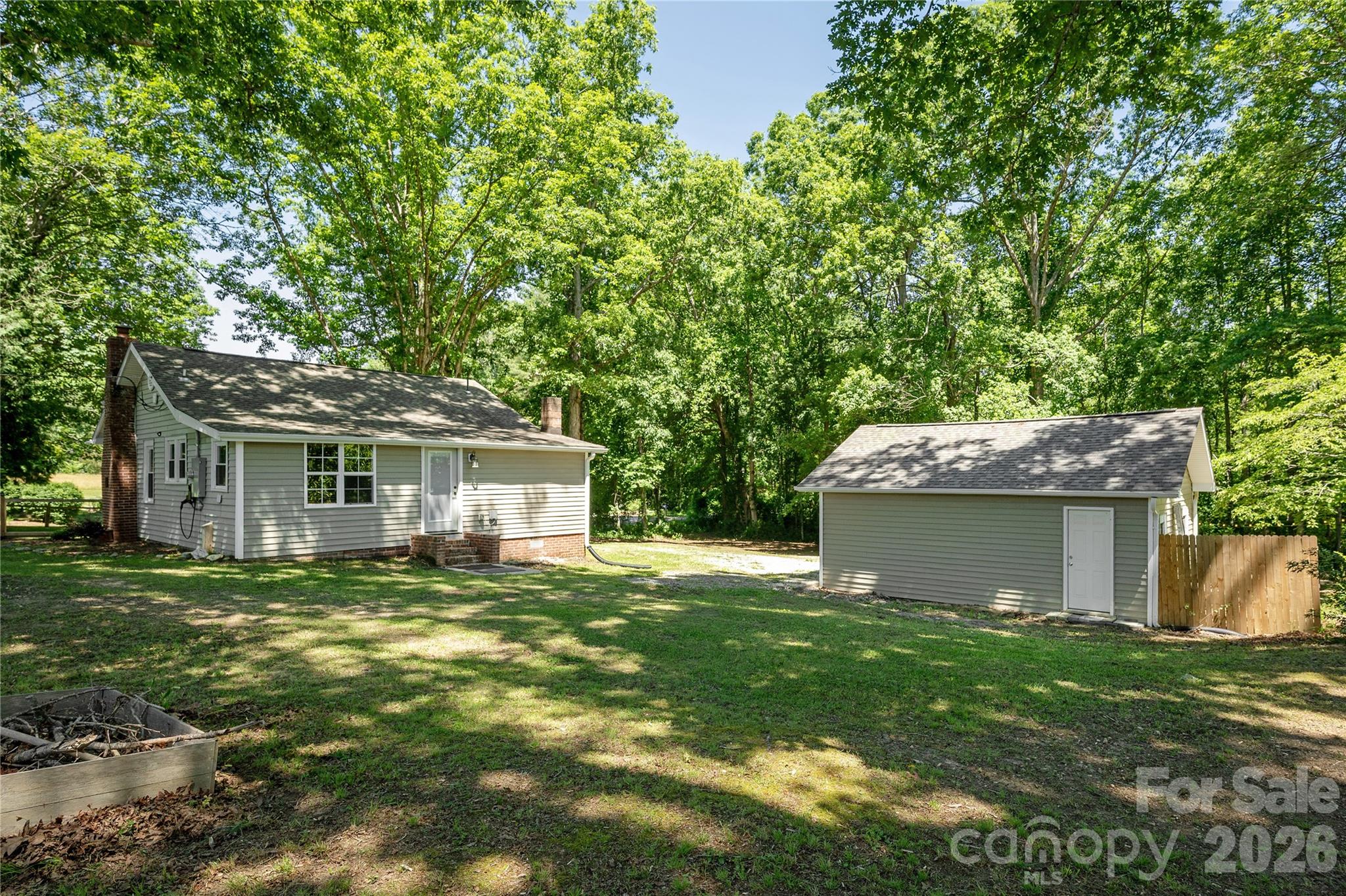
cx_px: 673
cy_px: 448
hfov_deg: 91.6
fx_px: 654
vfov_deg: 68.9
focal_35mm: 18
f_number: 7.1
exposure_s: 1/250
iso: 250
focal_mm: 17.5
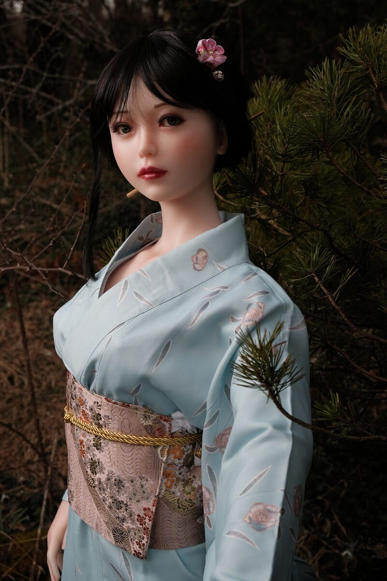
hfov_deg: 25.1
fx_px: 871
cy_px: 290
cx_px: 194
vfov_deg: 36.9
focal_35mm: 54
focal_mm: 35.8
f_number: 5.6
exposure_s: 1/250
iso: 400
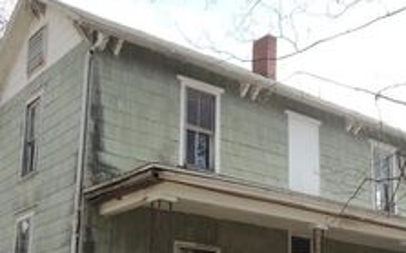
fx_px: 630
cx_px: 251
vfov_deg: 21.9
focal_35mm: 57
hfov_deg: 35.5
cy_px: 250
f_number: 2.8
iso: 100
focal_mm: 4.3
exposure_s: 1/640
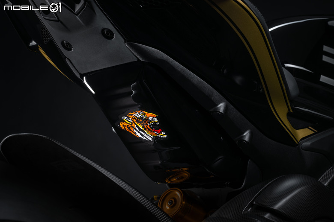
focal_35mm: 70
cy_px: 111
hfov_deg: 28.8
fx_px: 649
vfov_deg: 19.5
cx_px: 167
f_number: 11
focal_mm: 70
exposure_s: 1/160
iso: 100
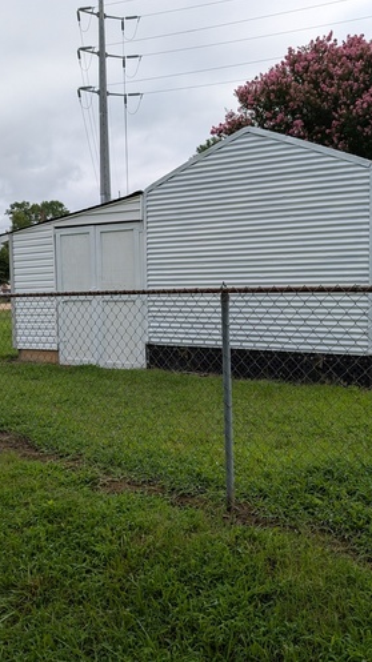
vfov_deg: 56.7
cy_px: 330
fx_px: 615
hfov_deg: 33.7
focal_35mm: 35
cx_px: 171
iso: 20
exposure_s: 1/968
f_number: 1.68
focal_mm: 6.9
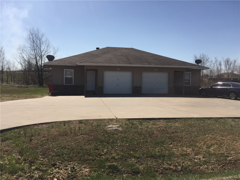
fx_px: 201
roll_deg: -0.2
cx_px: 120
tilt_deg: -2.7
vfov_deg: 48.2
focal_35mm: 29
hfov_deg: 61.7
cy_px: 90
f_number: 2.2
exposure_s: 1/2825
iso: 40
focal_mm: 4.15
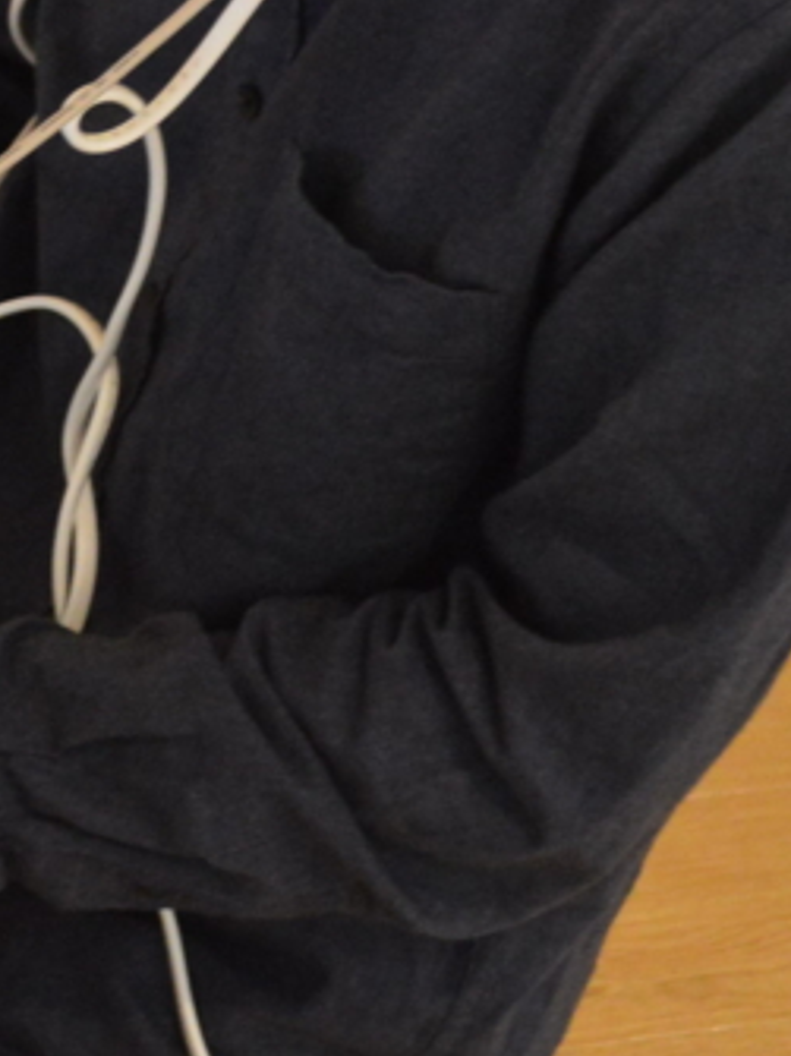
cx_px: -331
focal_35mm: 141
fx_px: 4299
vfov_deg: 13.8
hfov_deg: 10.2
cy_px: 61
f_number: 4.8
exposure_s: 1/40
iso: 3200
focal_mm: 32
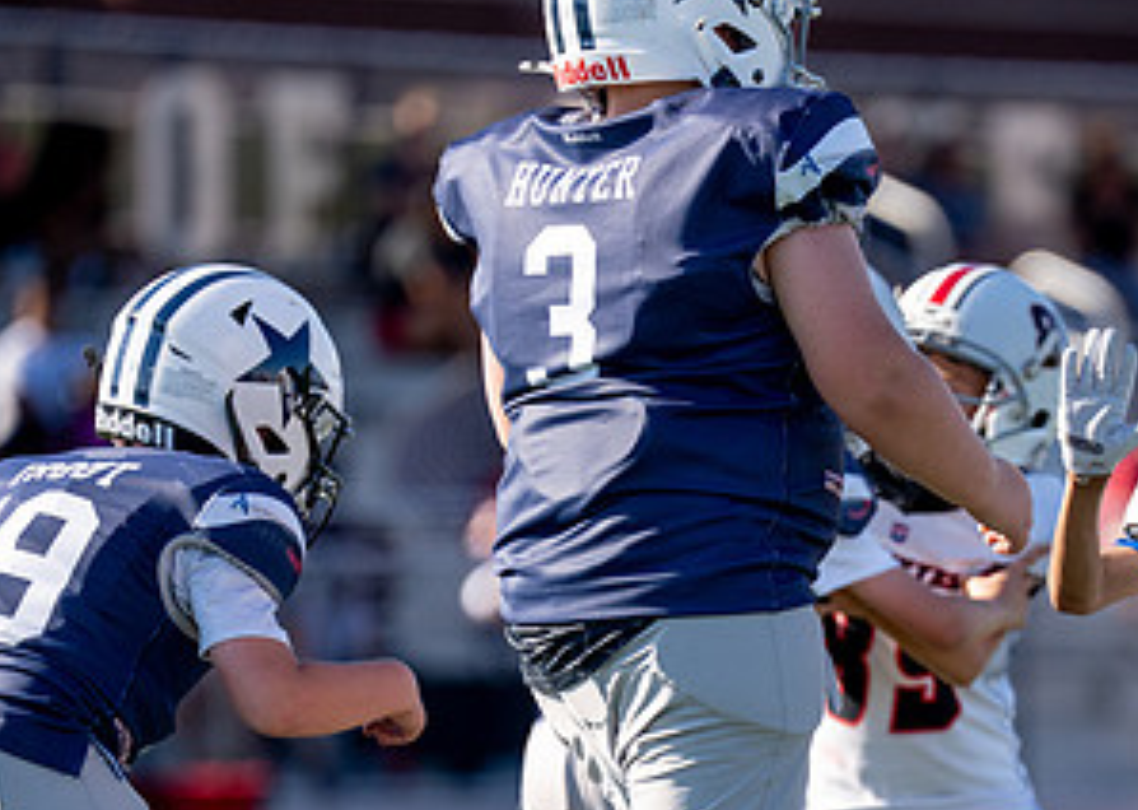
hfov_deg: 4.2
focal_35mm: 485
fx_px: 15654
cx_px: 944
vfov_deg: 3.0
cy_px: 813
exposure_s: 1/4000
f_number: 2.8
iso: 320
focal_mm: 200
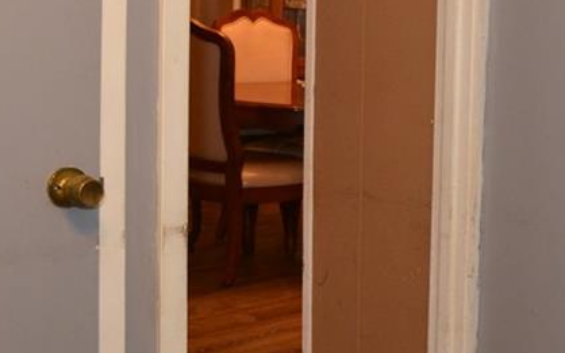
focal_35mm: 85
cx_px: 1004
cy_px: 226
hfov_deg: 18.9
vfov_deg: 15.3
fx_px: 1308
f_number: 4
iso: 800
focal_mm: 17
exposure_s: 1/60
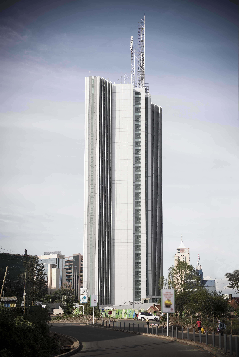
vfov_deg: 41.1
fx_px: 478
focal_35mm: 48
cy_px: 178
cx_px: 120
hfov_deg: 28.1
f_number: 3.2
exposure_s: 1/800
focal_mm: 48
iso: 64
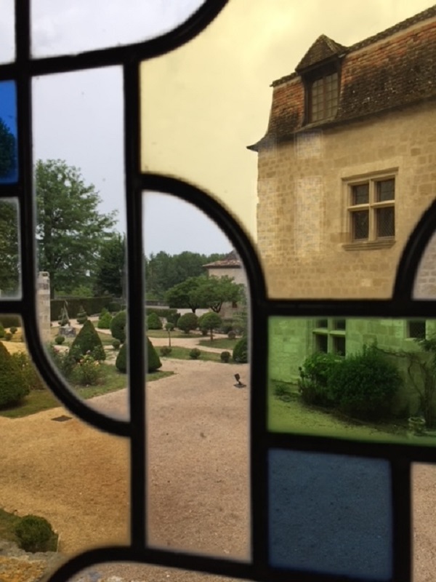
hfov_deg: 48.2
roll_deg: -0.2
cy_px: 291
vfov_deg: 61.7
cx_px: 218
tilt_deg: -2.1
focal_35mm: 29
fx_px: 487
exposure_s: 1/100
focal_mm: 4.15
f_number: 2.2
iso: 40
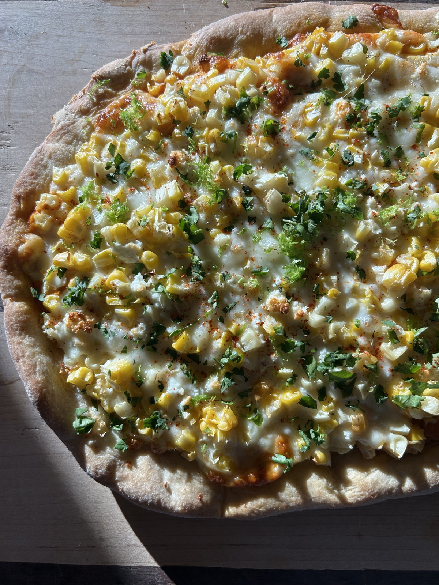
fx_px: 440
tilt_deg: -86.3
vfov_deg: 67.3
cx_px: 220
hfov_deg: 53.1
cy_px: 292
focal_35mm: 26
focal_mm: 5.7
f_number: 1.5
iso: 50
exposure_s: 1/544
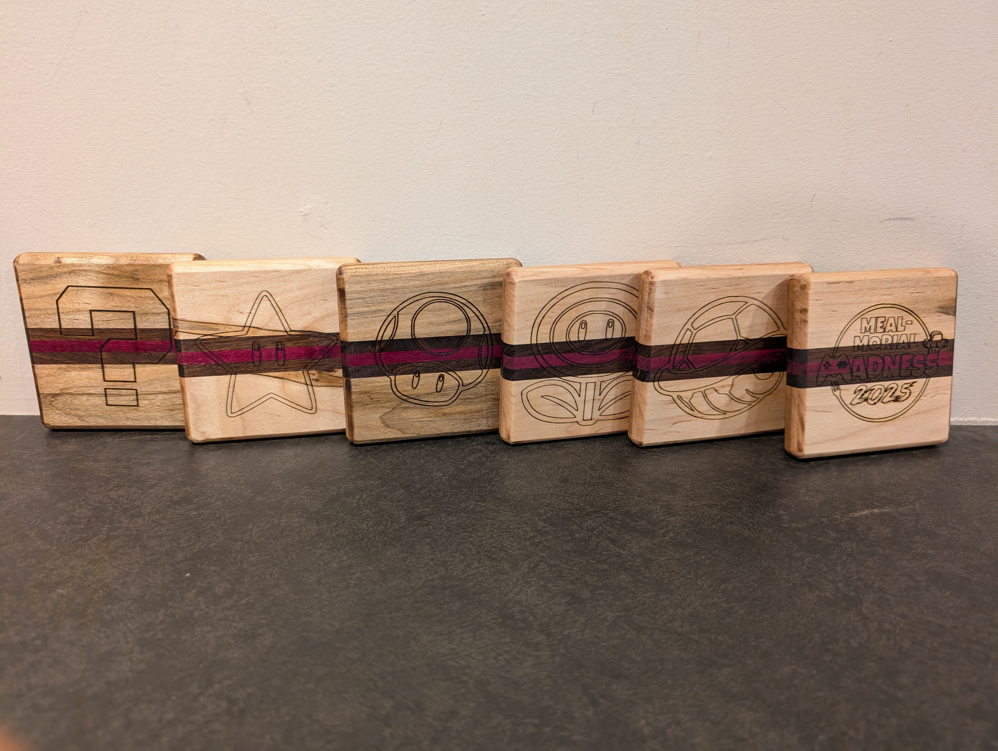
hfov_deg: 71.5
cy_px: 376
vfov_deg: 56.9
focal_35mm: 24
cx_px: 499
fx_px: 693
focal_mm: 6.9
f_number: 1.68
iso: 361
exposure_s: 1/24
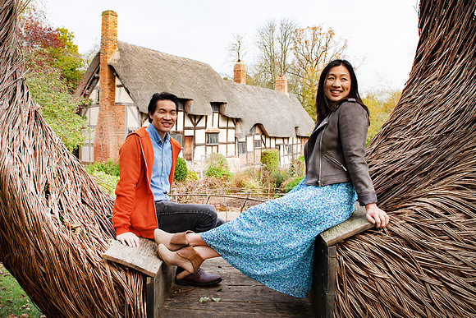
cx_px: 236
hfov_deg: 63.5
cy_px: 131
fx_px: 385
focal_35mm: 29
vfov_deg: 44.7
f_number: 7.1
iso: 320
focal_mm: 24
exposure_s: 1/200
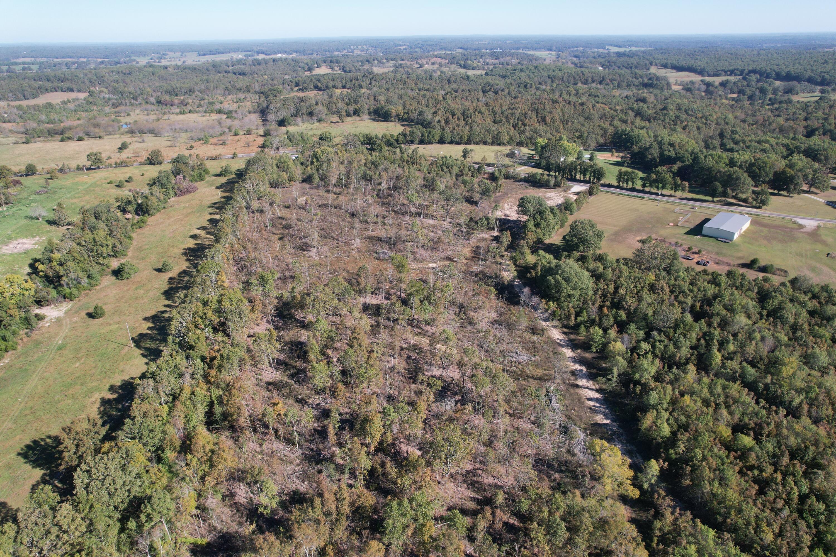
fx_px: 511
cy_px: 278
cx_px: 418
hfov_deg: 78.6
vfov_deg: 57.2
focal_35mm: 22
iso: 150
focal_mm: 8.38
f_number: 2.8
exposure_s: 1/1250
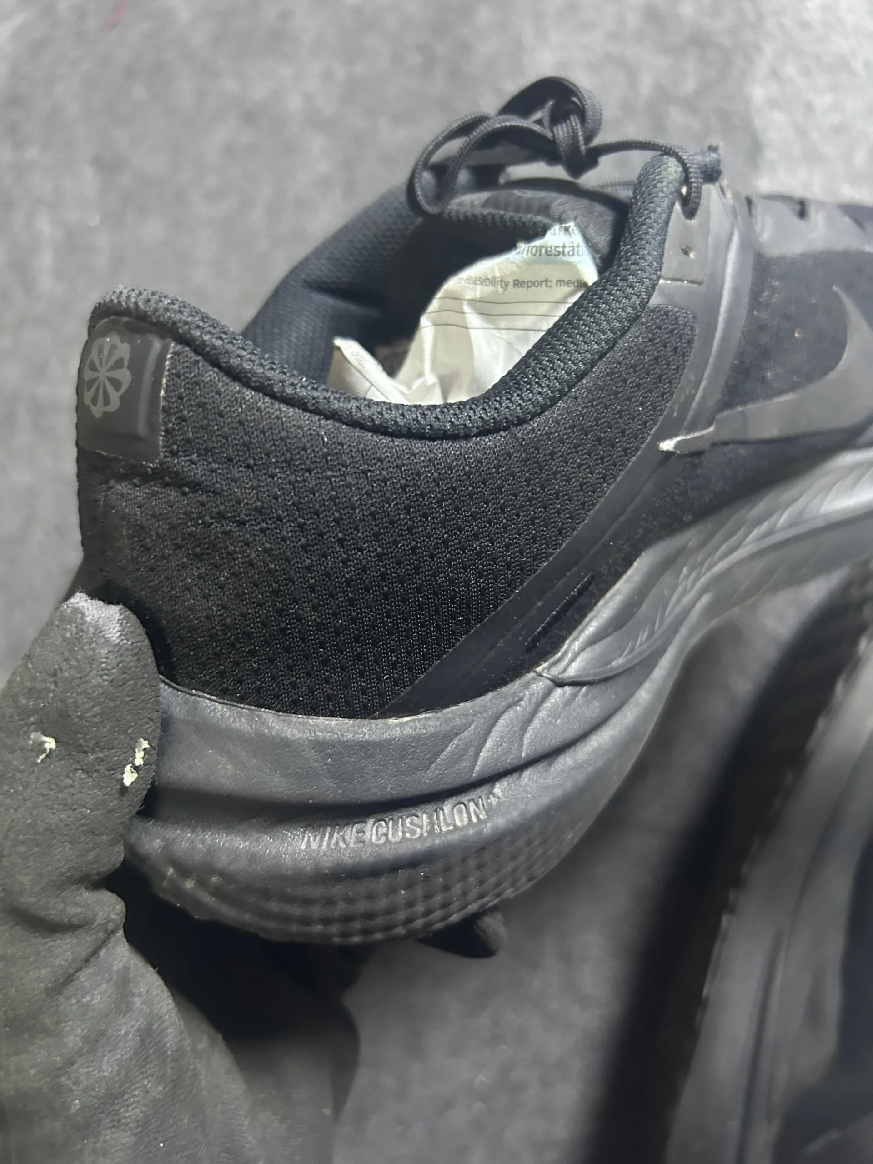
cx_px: 436
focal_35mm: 26
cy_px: 582
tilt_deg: -55.3
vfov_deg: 67.3
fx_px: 874
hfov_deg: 53.1
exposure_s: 1/25
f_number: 1.5
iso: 500
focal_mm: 5.7
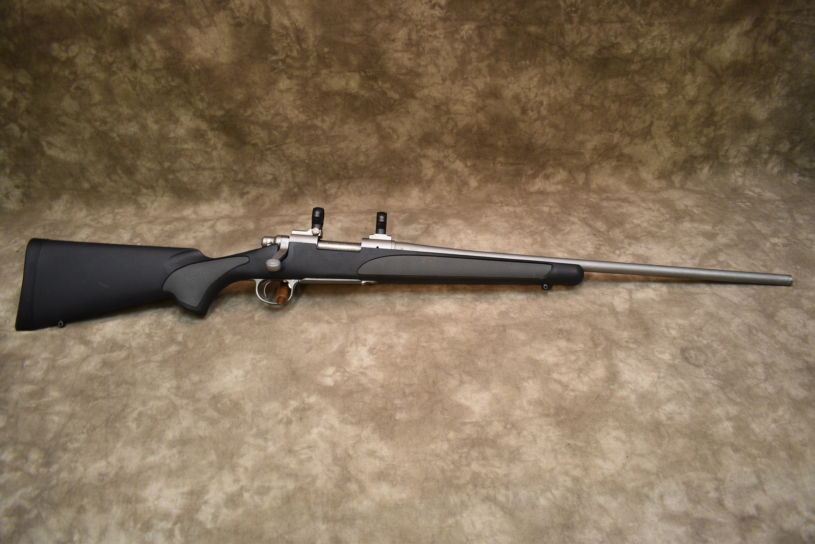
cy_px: 272
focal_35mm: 27
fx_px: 612
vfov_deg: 48.0
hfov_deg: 67.3
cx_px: 408
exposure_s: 1/60
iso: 800
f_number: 5
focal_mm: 18
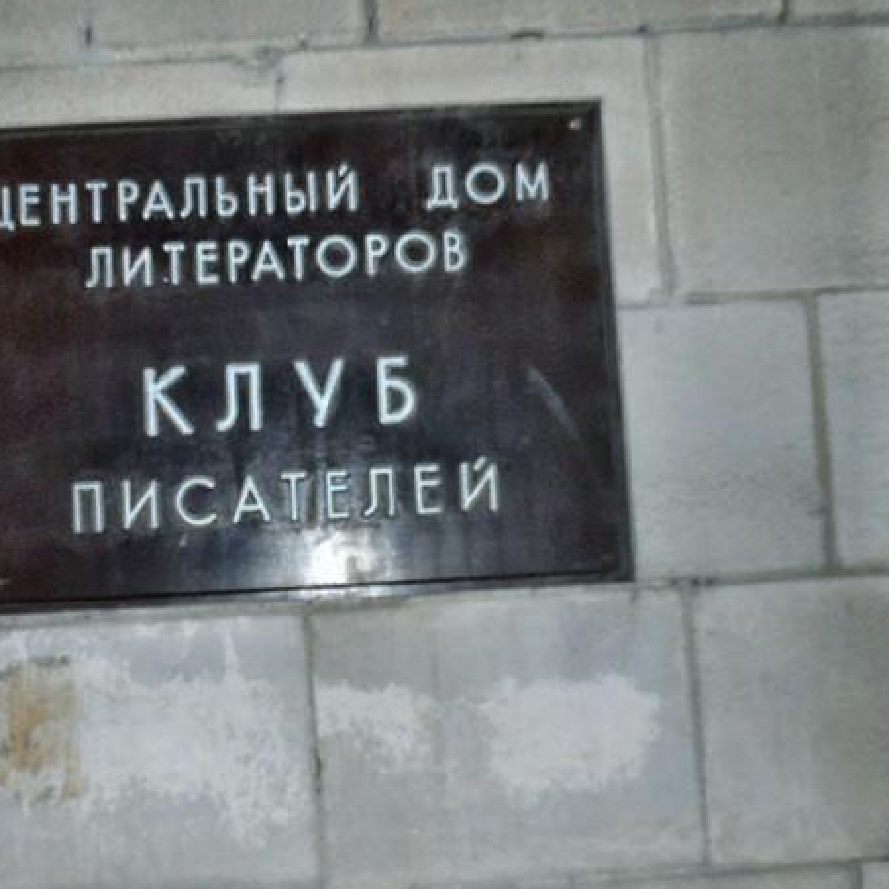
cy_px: 459
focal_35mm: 30
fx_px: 872
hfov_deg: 52.6
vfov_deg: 54.0
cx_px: 273
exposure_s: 1/30
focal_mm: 4
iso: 100
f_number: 3.2
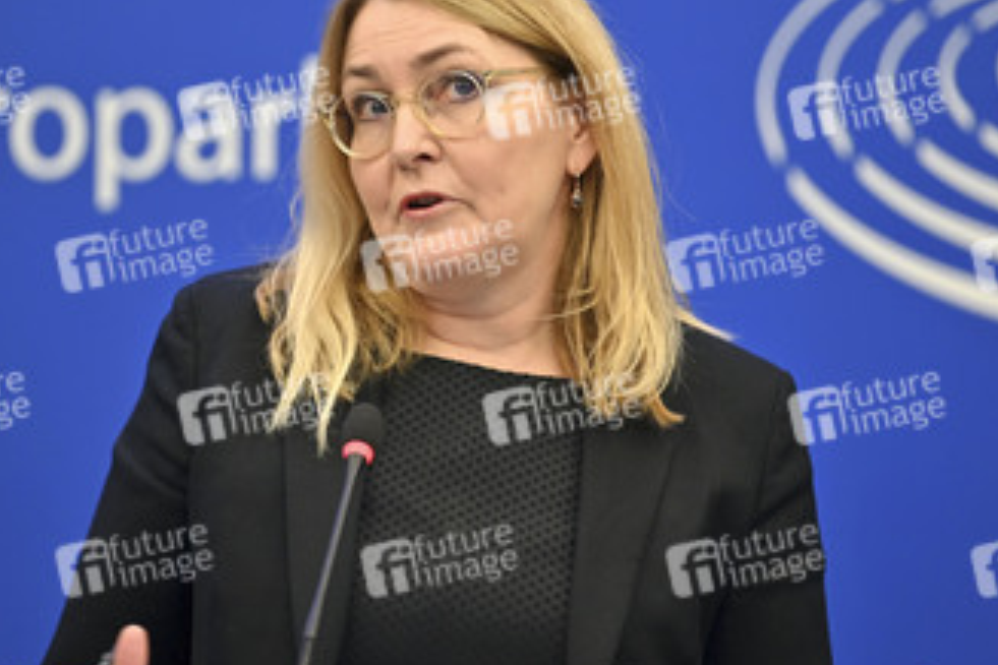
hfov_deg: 8.5
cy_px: 332
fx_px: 6681
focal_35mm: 241
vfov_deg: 5.7
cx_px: 481
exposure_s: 1/100
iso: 400
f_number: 2.8
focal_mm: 175
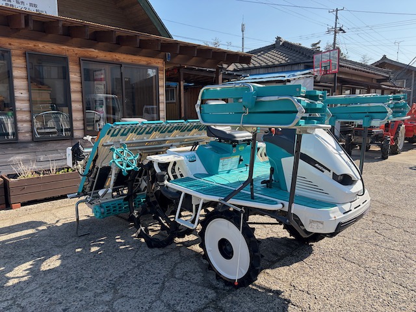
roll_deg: -0.1
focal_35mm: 26
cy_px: 156
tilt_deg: -7.9
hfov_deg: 67.3
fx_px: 312
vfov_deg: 53.1
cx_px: 208
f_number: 1.6
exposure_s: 1/2208
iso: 64
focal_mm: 5.96
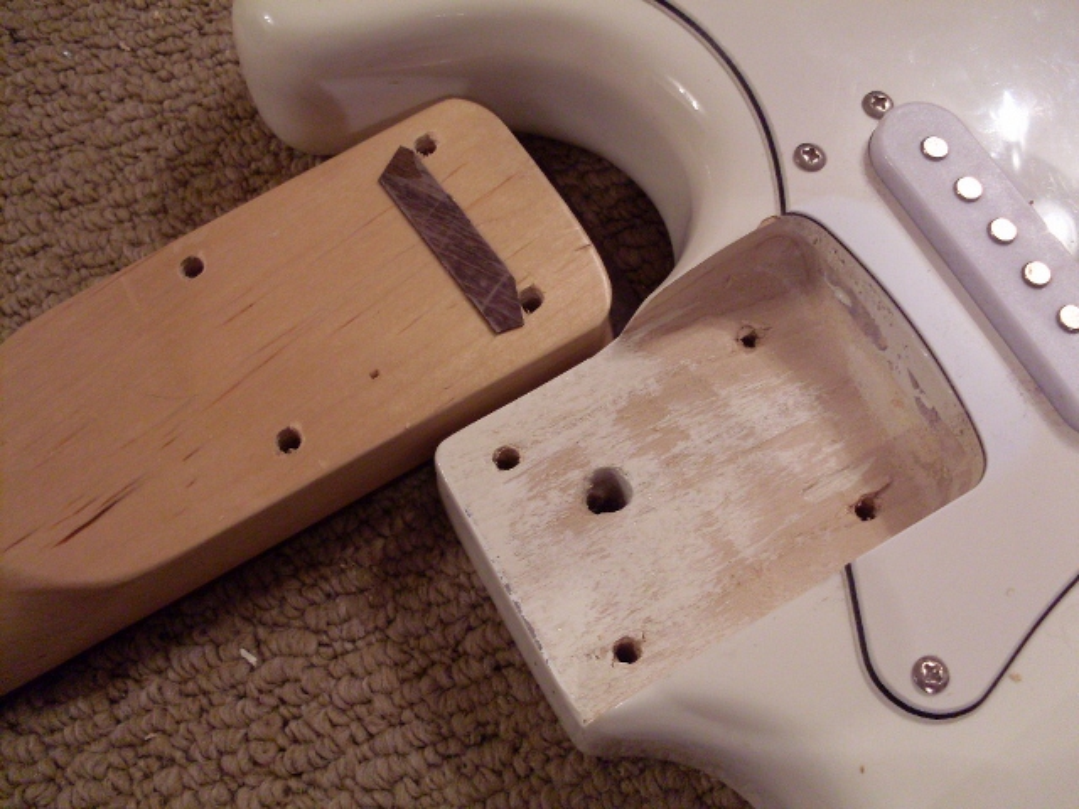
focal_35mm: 38
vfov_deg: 37.7
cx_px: 540
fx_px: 1184
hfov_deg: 49.0
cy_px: 404
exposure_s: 1/20
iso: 200
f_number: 2.8
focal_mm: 6.3
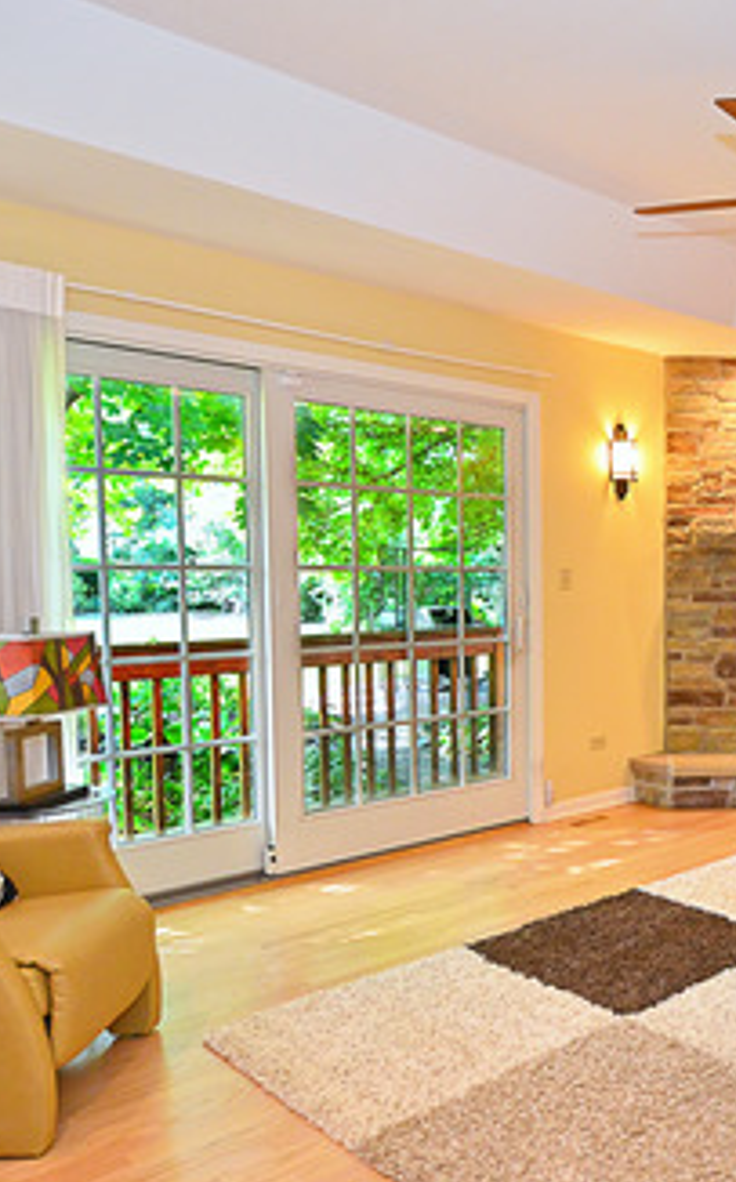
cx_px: 783
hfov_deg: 36.3
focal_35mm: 30
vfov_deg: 62.9
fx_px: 965
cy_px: 620
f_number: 4.5
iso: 800
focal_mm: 10
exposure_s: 1/60
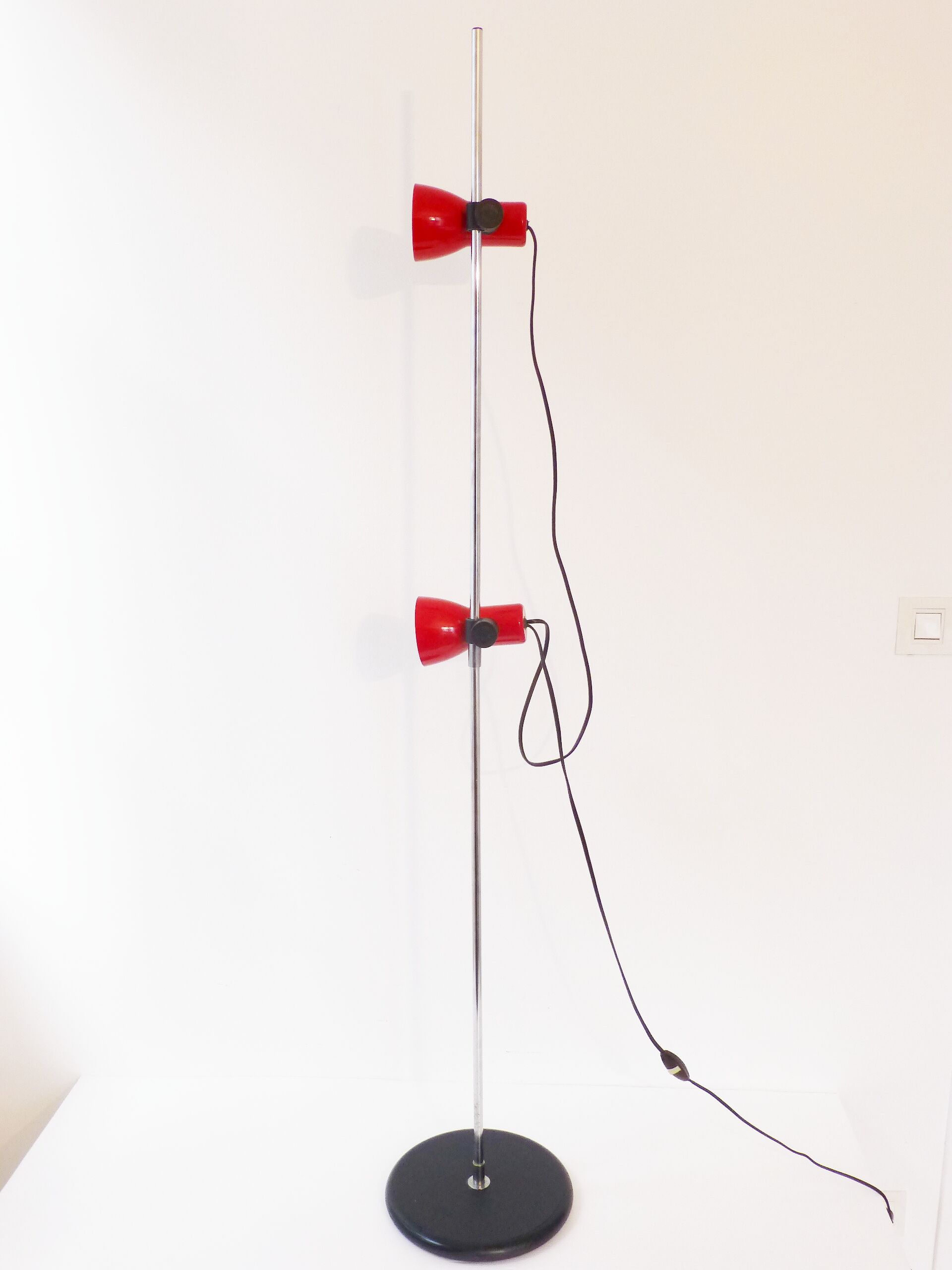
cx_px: 476
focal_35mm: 30
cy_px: 635
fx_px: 1100
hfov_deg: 46.8
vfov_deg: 60.0
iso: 125
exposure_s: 1/60
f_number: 3.6
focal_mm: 5.4
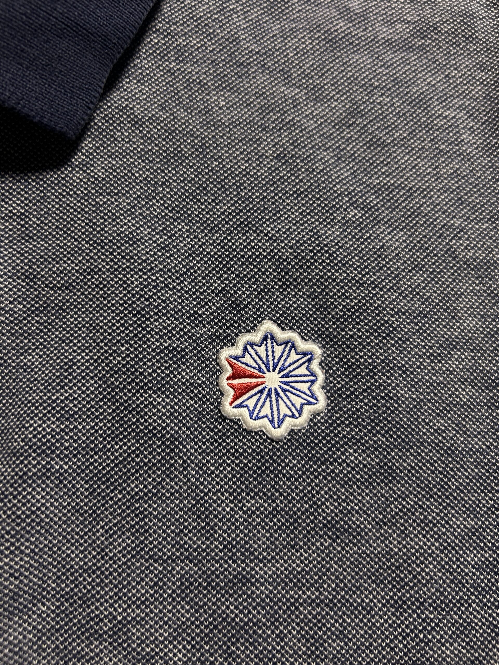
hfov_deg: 53.1
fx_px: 500
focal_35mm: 26
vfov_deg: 67.3
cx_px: 250
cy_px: 332
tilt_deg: -52.1
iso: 100
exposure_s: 1/50
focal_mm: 5.7
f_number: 1.5
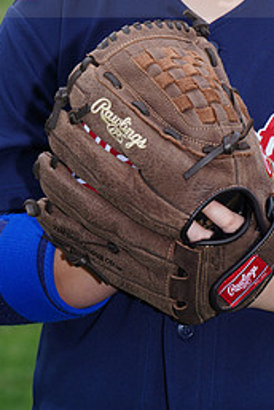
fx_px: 5135
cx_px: 184
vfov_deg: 4.6
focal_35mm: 451
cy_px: -34
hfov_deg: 3.1
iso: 200
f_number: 9
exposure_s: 1/250
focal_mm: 200
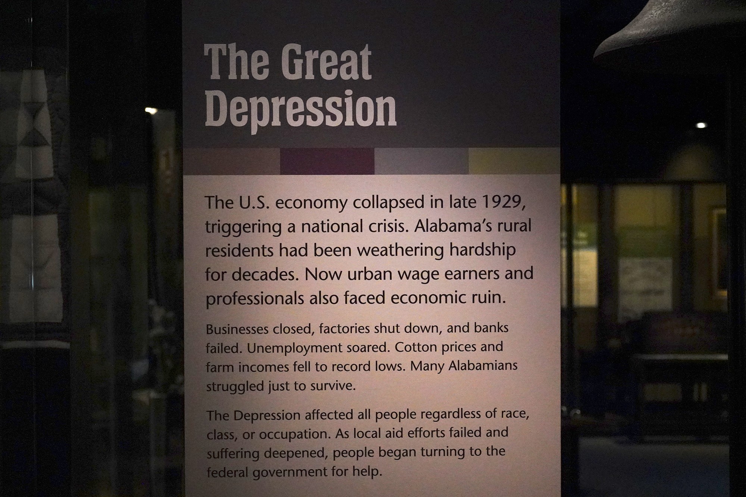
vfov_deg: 27.5
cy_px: 248
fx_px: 1015
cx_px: 373
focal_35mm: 49
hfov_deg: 40.3
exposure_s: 1/100
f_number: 5.6
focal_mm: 49
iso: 10000
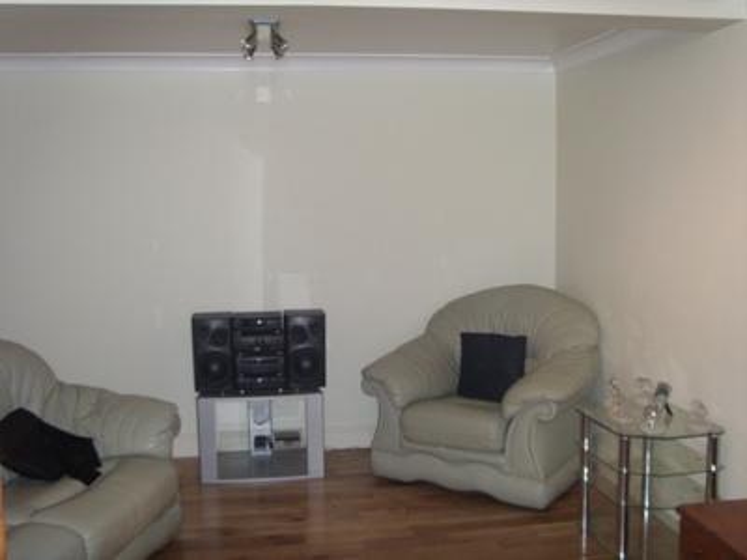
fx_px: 669
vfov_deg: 45.4
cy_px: 280
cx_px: 374
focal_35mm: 31
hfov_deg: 58.4
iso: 200
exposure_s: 1/30
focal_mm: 6.3
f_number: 3.5
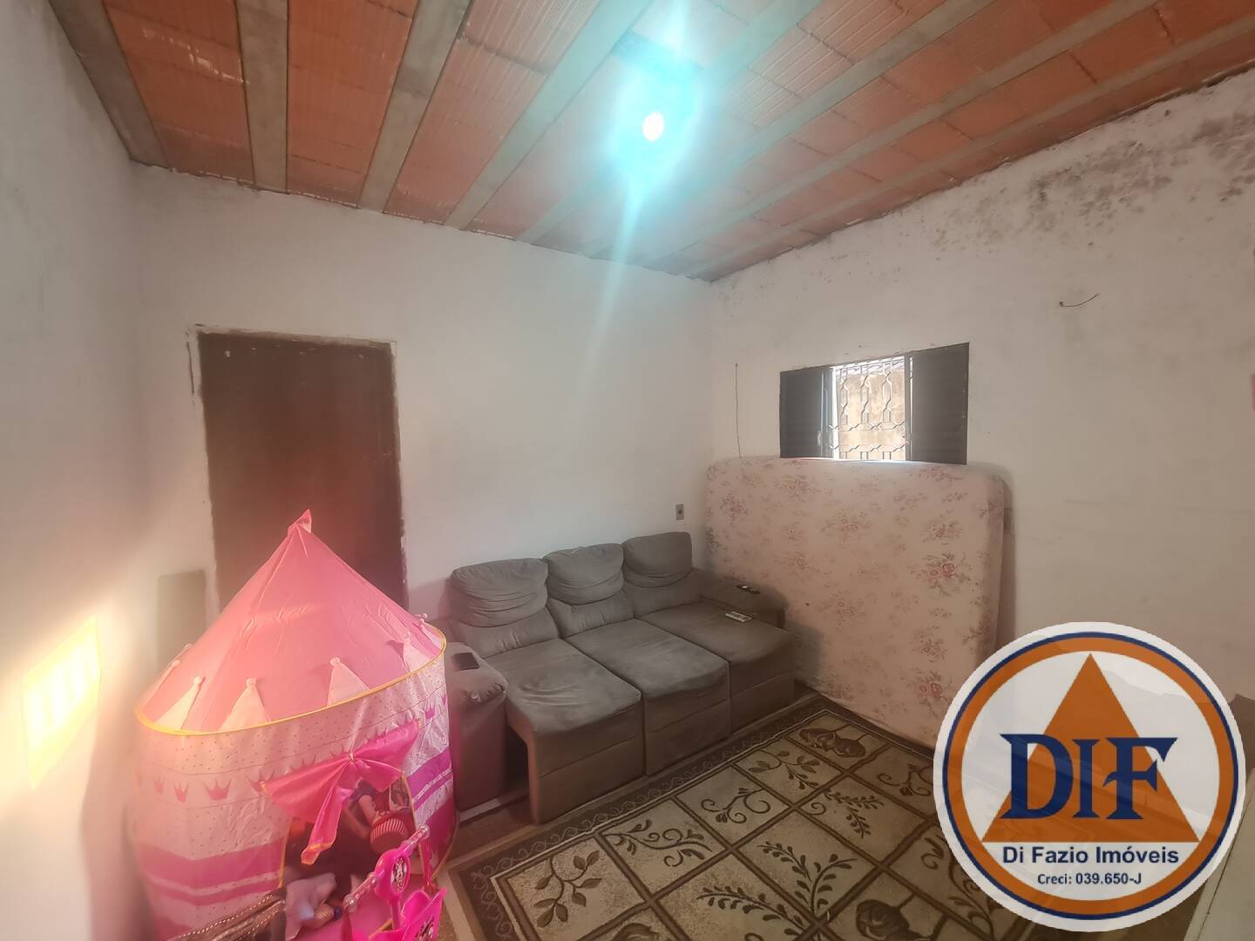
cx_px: 628
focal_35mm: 13
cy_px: 470
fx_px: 471
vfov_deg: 89.9
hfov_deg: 106.2
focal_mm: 2.2
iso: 200
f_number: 2.2
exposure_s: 1/60
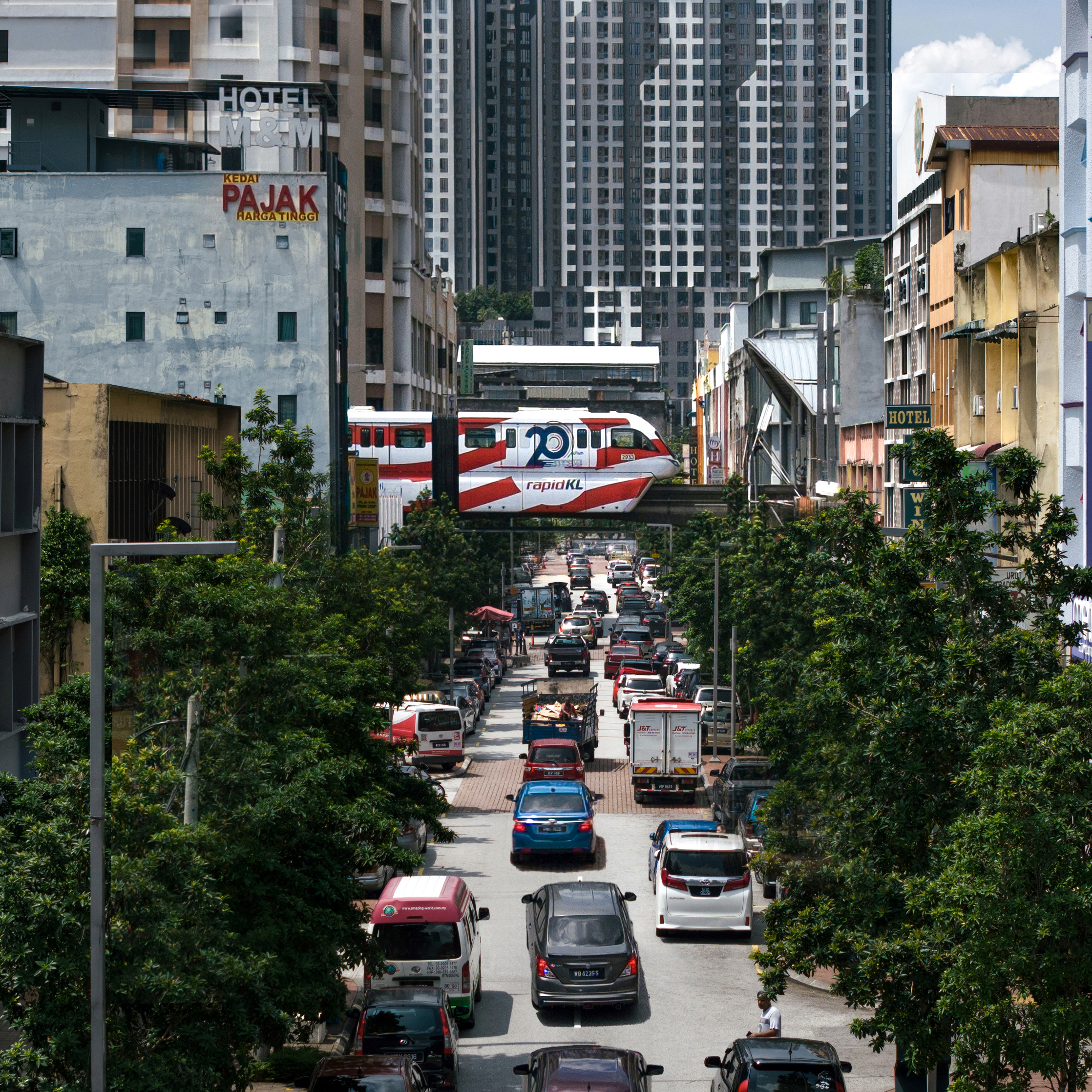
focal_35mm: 83
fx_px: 2962
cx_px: 548
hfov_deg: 20.9
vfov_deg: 20.9
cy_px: 521
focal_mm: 19.35
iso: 100
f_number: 2.8
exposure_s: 1/1600
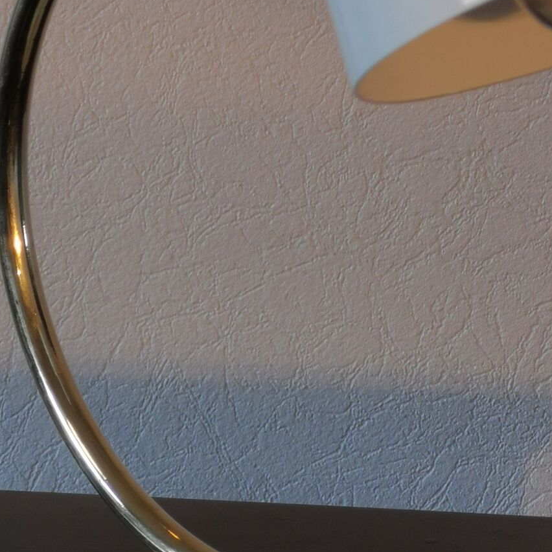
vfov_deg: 10.4
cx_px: 237
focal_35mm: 168
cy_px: 358
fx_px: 3031
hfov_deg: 10.4
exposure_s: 1/50
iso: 80
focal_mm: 7.48
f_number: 2.4
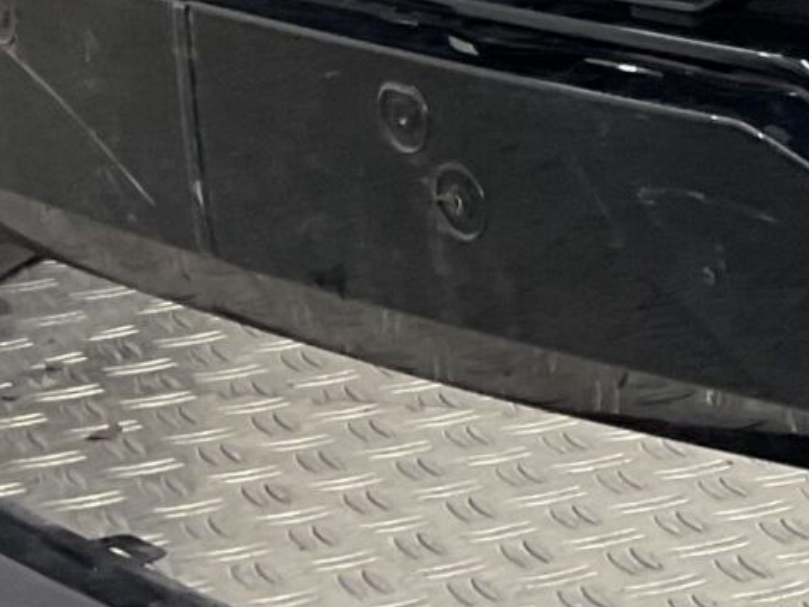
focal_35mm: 157
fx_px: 3670
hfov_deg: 11.1
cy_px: -171
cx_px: 1748
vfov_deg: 9.3
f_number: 1.8
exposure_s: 1/120
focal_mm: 3
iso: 25
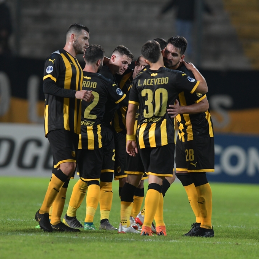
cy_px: 130
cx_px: 142
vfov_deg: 2.3
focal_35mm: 767
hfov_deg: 2.3
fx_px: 6493
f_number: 3.5
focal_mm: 400
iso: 2000
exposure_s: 1/640
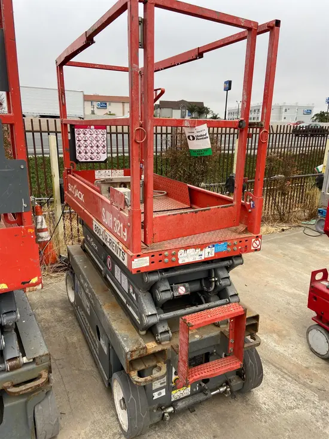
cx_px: 164
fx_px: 329
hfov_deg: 53.1
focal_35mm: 26
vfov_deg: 67.3
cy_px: 220
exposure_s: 1/136
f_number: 1.8
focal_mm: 4.25
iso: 32
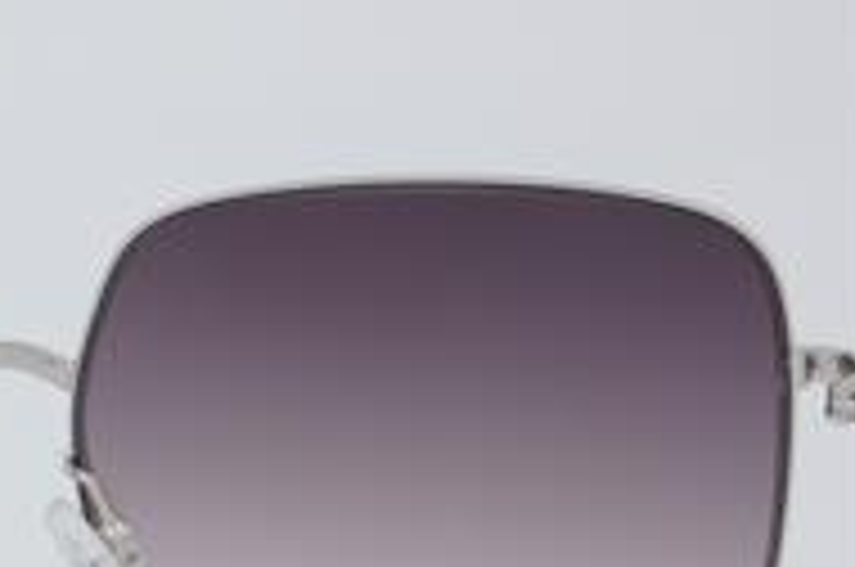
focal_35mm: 174
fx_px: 4127
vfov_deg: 7.8
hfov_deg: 11.7
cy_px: 454
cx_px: -22
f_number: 32
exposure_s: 1/4
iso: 100
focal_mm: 55
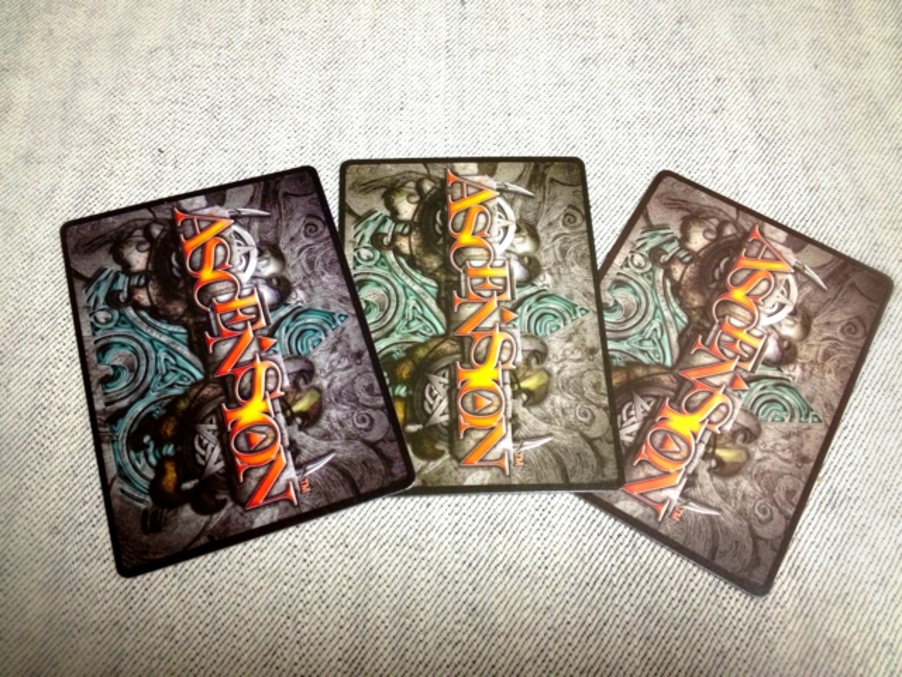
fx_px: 912
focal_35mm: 35
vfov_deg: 40.7
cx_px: 451
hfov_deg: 52.6
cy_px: 338
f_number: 2.4
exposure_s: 1/20
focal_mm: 4.28
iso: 160
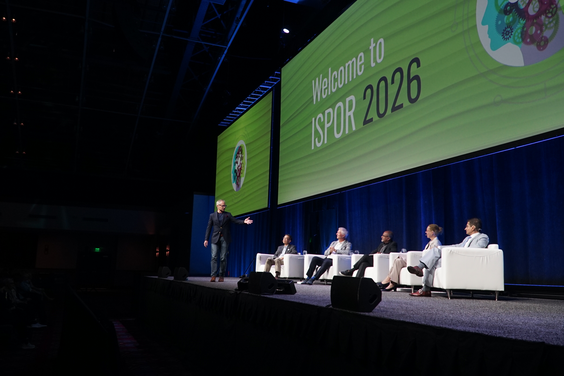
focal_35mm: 30
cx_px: 282
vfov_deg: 43.6
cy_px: 188
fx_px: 470
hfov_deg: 61.9
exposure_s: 1/125
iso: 800
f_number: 4
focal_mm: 20
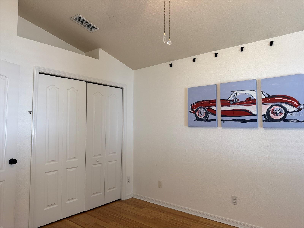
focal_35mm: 24
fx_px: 211
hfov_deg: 71.6
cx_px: 152
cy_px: 114
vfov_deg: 56.8
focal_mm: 6.76
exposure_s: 1/120
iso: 125
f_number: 1.78
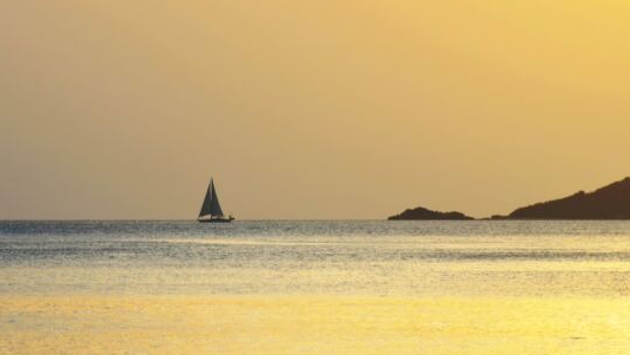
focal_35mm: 375
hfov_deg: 5.8
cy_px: 195
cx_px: 318
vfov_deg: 3.2
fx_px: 6265
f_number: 13
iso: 100
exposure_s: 1/60
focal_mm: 200
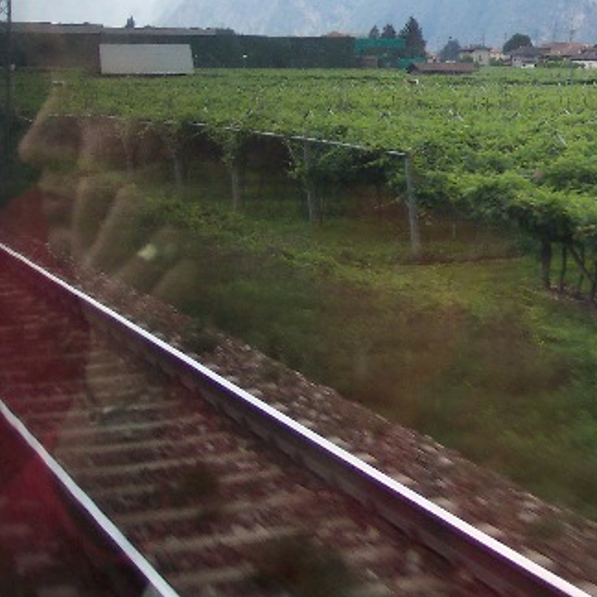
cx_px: 709
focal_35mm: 83
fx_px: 1619
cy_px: 57
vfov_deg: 20.5
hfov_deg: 19.7
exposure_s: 1/180
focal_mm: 8
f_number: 2.8
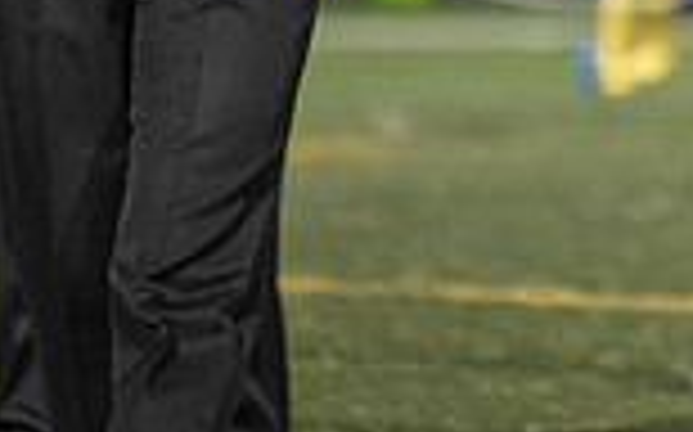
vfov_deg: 1.3
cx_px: 1134
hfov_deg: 2.1
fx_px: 18873
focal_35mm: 1000
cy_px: -613
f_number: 2.8
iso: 4000
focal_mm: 200
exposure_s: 1/500
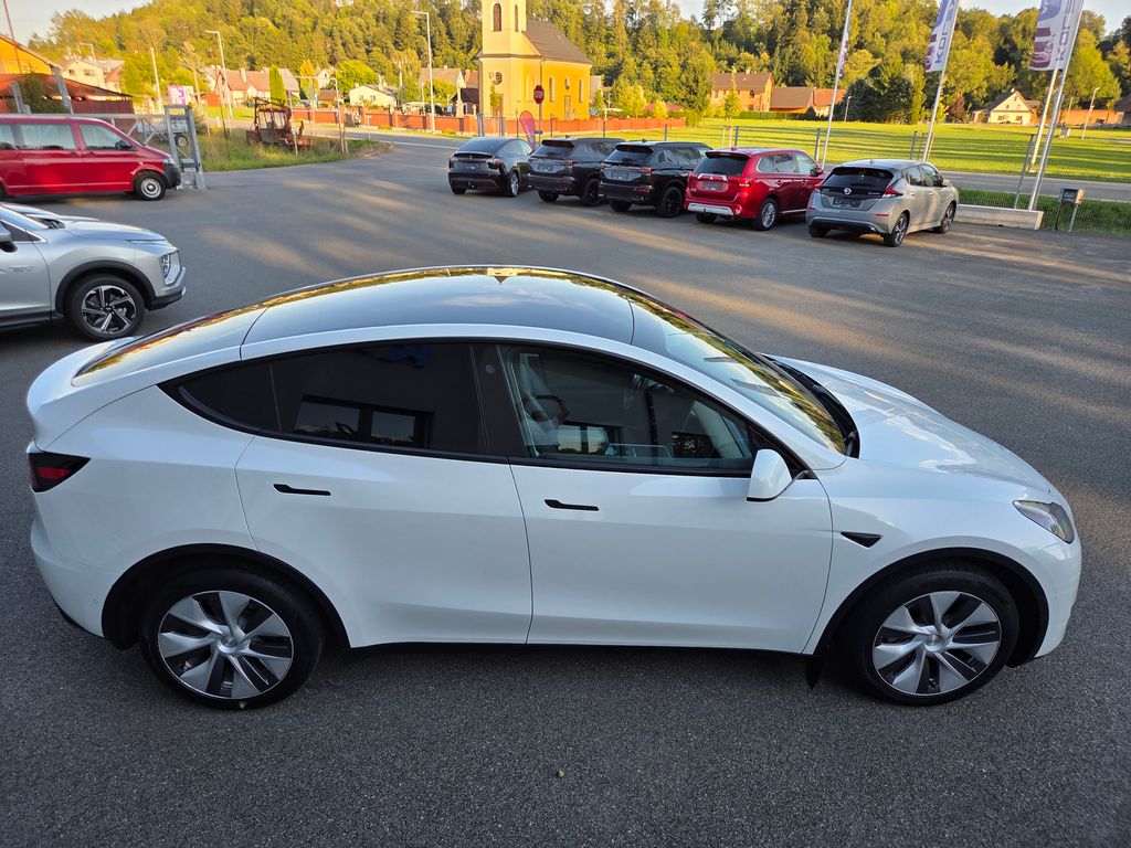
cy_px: 424
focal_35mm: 23
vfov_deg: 58.9
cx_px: 566
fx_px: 751
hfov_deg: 73.9
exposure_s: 1/1058
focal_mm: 5.4
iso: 80
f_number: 1.8
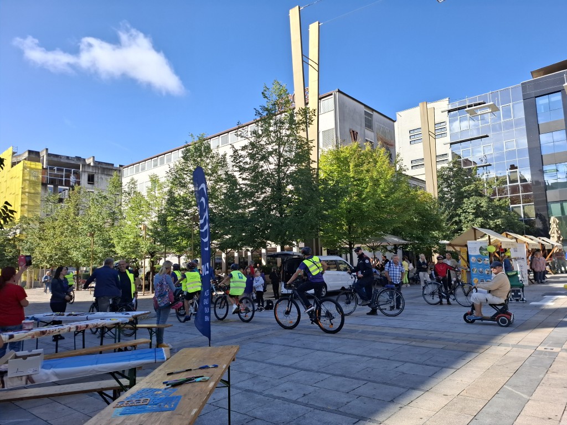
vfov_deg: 58.9
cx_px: 284
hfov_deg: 73.9
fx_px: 377
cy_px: 212
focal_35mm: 23
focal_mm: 5.54
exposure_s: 1/1471
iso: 50
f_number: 1.8
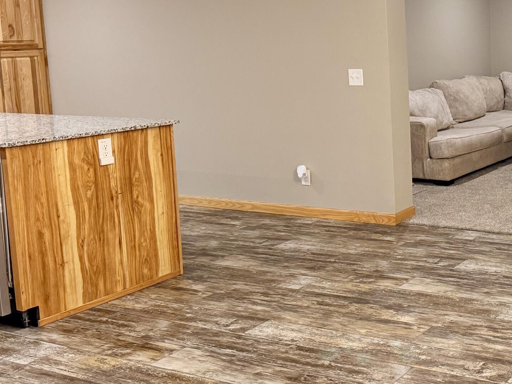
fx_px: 740
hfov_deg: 34.7
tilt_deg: -6.8
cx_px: 514
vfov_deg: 28.9
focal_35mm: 50
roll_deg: +0.8
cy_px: 122
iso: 320
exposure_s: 1/60
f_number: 1.78
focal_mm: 6.76
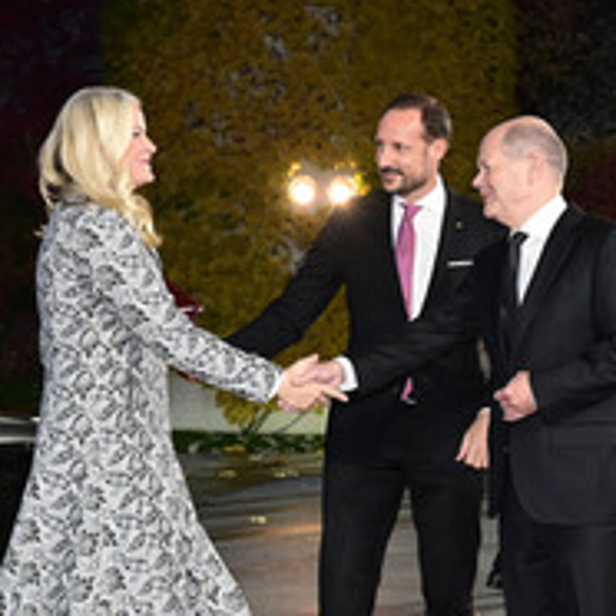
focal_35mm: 76
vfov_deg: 22.6
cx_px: 326
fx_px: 1530
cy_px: 450
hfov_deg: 22.8
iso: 5000
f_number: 5
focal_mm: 37
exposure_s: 1/200
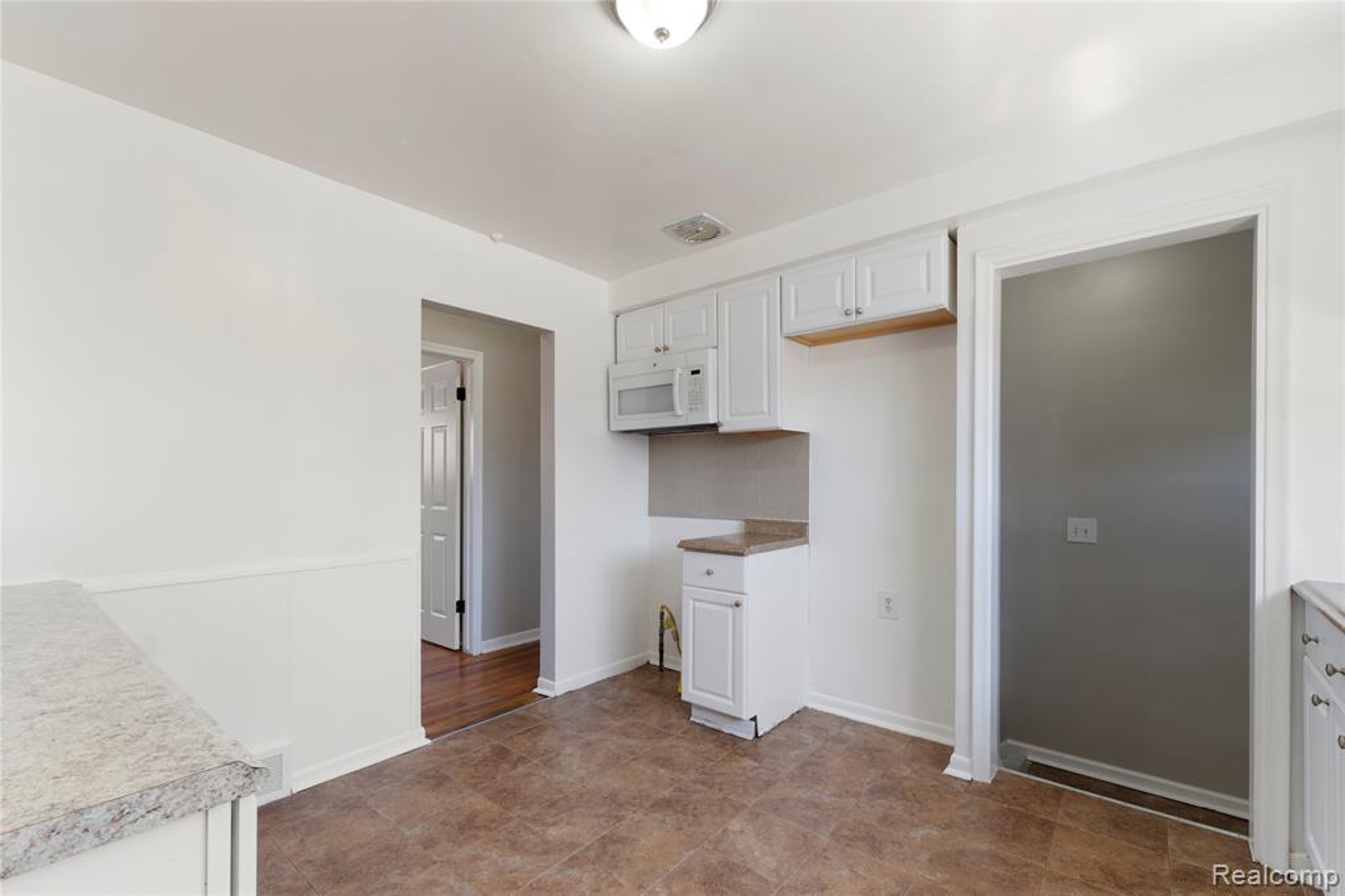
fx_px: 560
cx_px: 672
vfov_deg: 77.3
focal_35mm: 15
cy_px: 448
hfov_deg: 100.4
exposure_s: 1/4
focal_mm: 10
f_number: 8
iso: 100
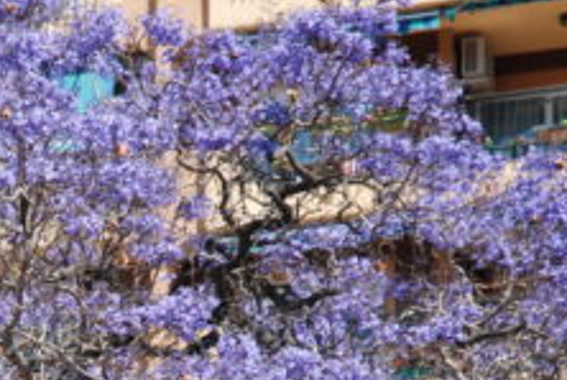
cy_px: 404
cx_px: 10
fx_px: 3724
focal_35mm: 236
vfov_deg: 5.8
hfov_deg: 8.7
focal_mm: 70
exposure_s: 1/400
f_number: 5
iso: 200
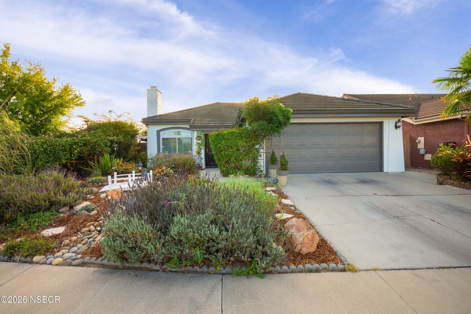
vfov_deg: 73.8
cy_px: 157
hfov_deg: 96.7
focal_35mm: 16
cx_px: 236
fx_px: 209
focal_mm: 16
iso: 100
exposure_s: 1/5
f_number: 16
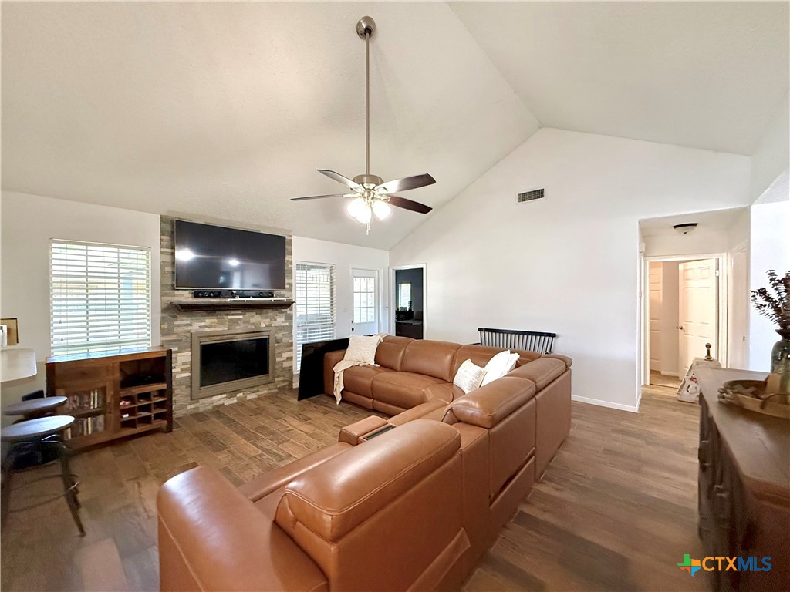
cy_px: 296
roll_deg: +0.2
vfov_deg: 85.7
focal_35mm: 14
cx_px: 395
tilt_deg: +0.6
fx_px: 320
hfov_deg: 102.1
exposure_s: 1/60
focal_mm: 2.22
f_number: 2.2
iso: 640
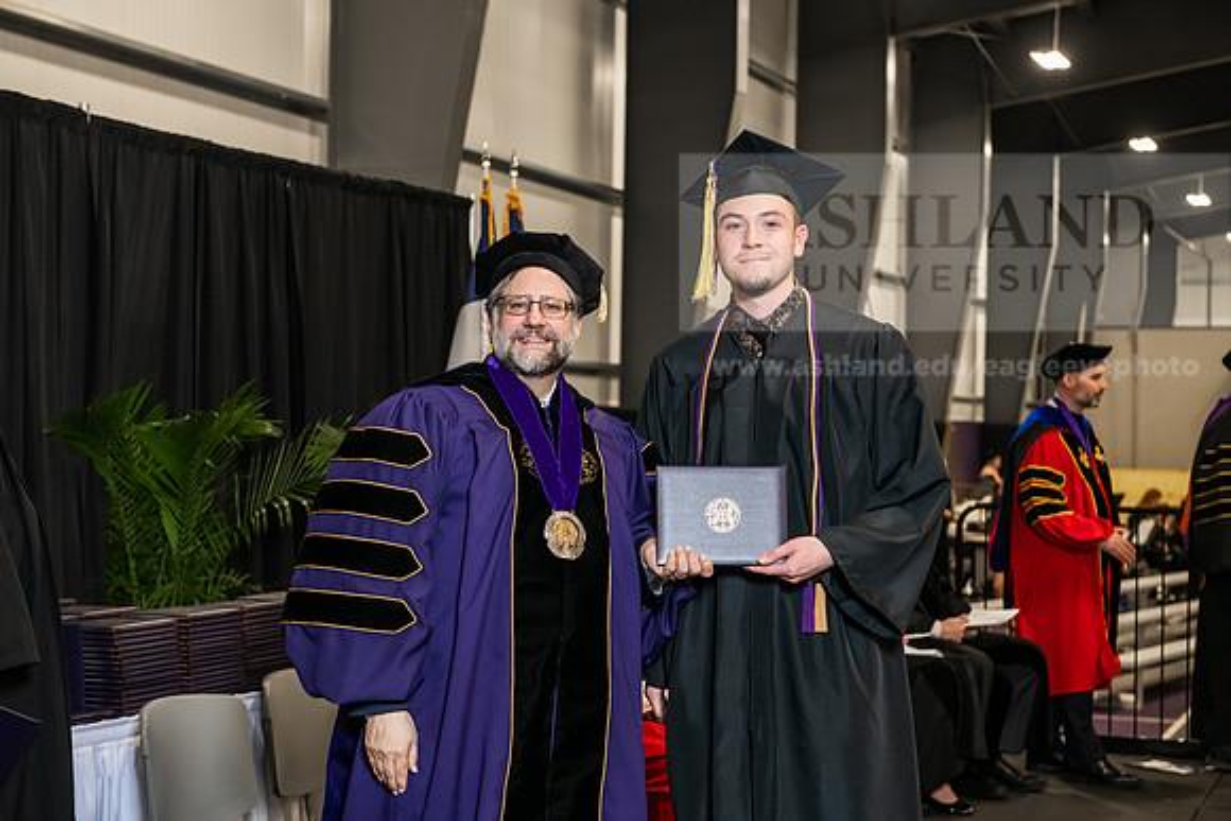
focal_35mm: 66
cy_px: 410
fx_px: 2257
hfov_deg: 30.5
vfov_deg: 20.6
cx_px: 616
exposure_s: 1/200
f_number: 5
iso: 2500
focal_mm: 66
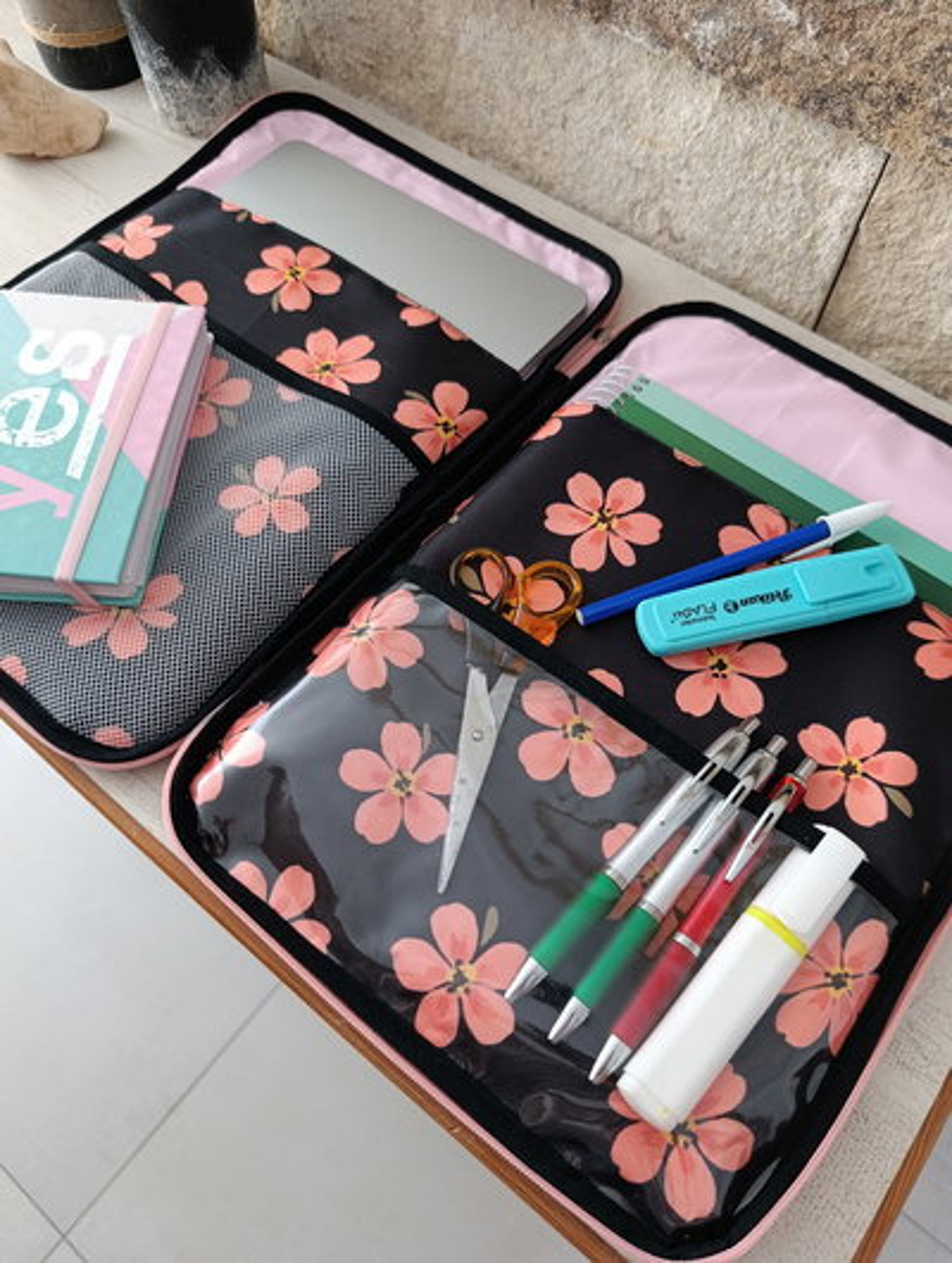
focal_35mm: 23
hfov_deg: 59.0
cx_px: 476
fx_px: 841
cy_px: 632
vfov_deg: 73.8
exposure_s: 1/33.3
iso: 983
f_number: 1.65
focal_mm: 6.11
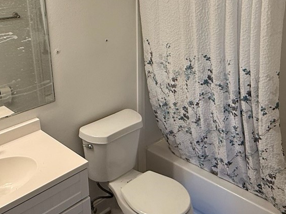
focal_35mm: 40
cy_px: 81
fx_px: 330
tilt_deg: -20.2
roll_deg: +1.5
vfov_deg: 35.8
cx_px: 121
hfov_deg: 46.6
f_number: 2.2
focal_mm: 2.22
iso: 100
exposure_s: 1/120
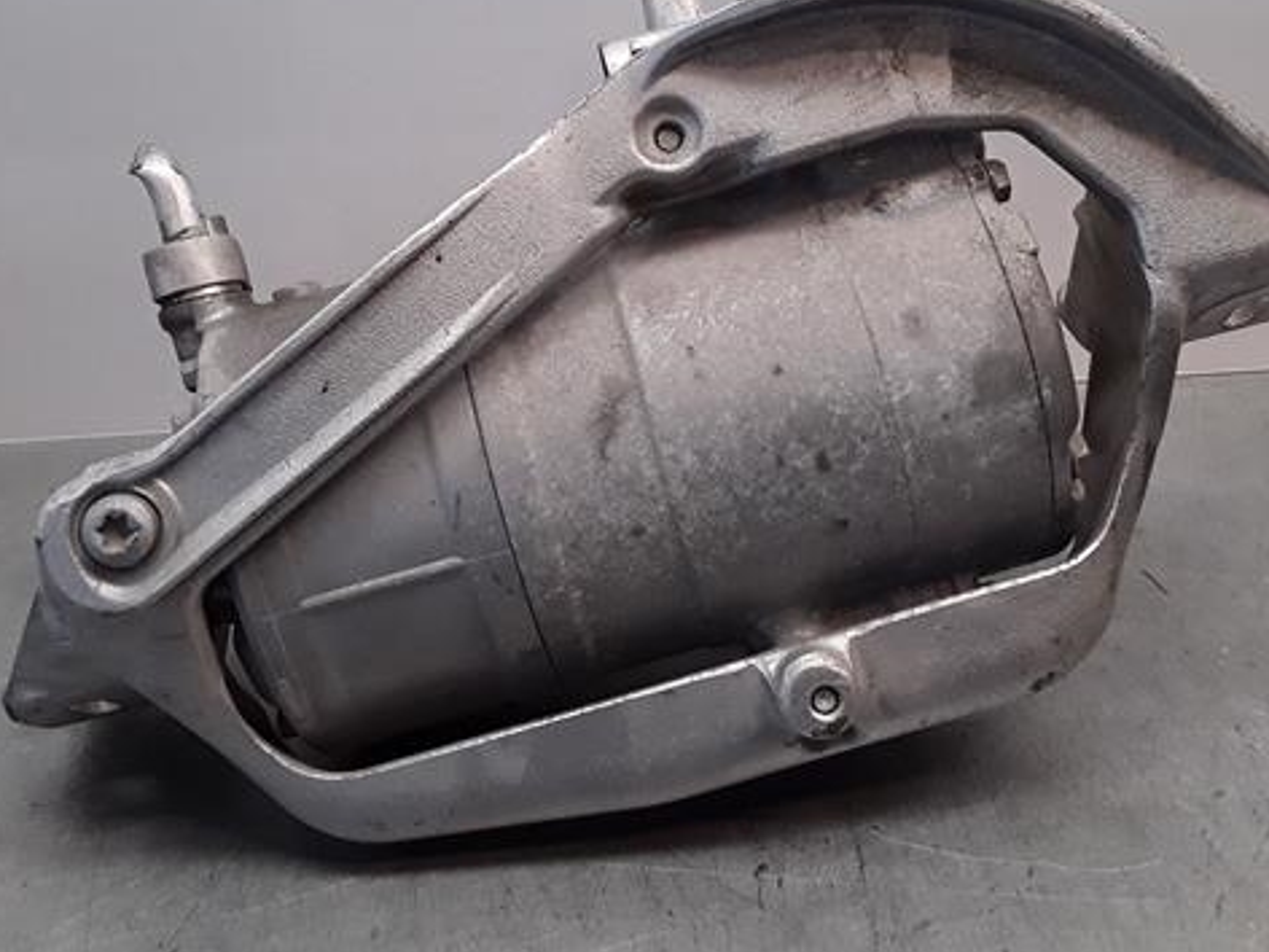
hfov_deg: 49.0
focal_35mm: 38
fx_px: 1393
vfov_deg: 37.5
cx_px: 629
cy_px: 350
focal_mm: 2.91
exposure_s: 1/163
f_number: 1.9
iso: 100
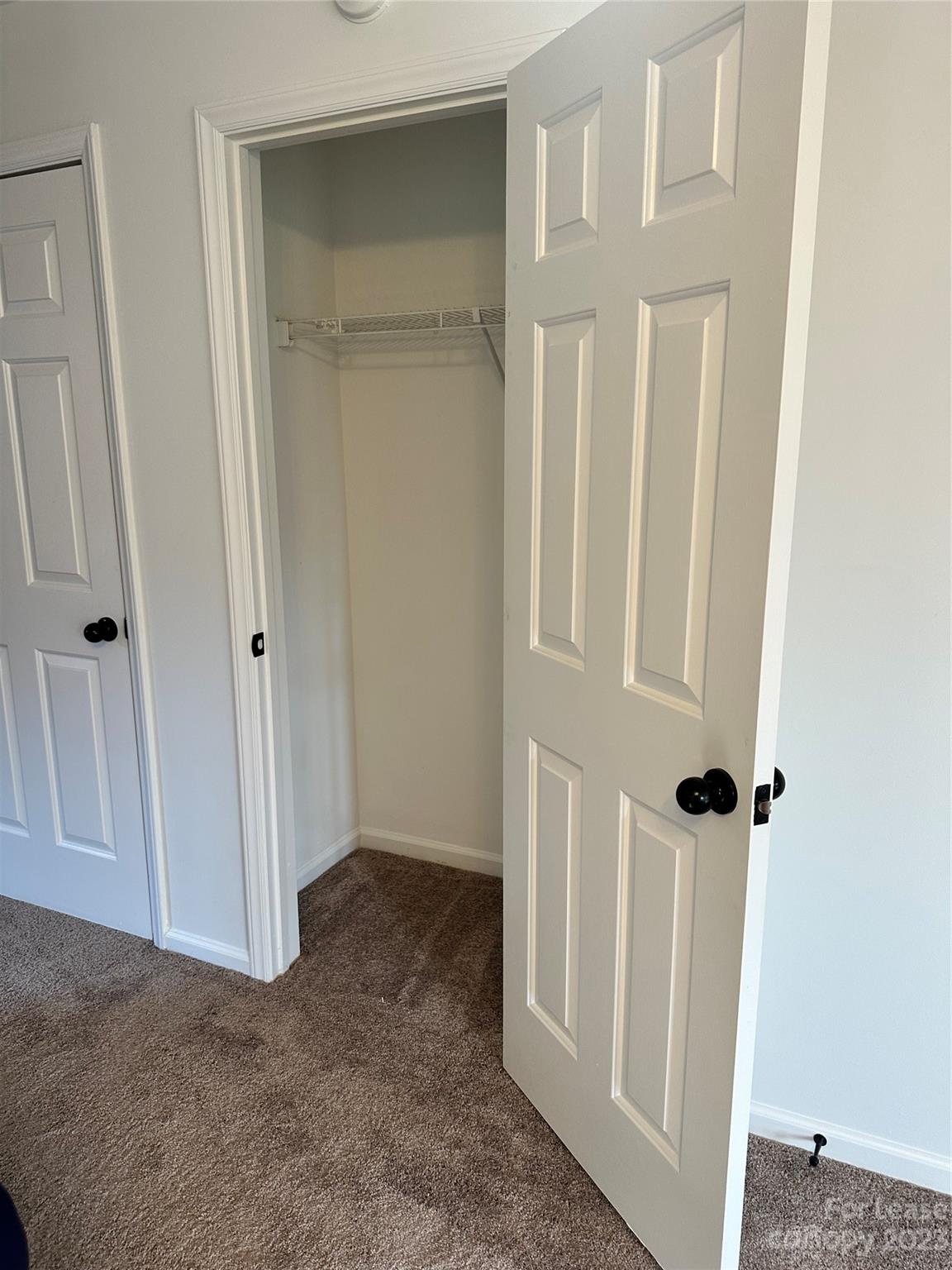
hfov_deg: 56.8
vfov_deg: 71.6
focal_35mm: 24
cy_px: 635
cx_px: 476
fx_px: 880
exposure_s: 1/120
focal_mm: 6.86
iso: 125
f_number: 1.78
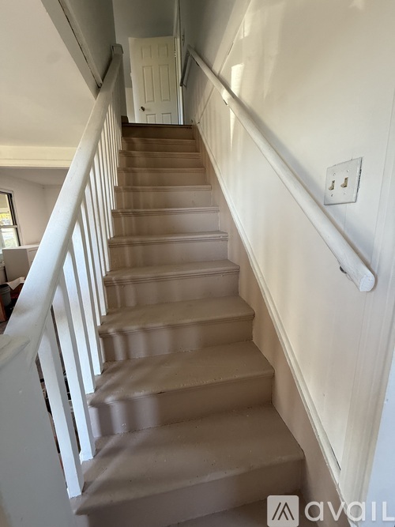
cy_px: 264
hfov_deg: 85.7
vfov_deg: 102.1
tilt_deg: -11.8
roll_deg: +0.9
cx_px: 198
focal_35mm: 14
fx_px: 213
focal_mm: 2.22
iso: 200
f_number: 2.2
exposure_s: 1/60
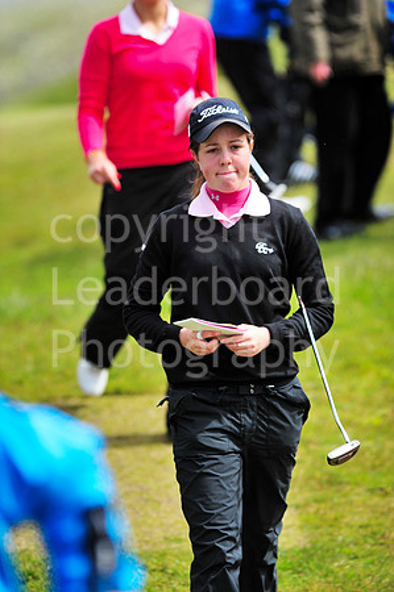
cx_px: 197
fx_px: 4936
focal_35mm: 300
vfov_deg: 6.9
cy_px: 296
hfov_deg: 4.6
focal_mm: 300
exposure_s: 1/3200
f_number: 5.6
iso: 400
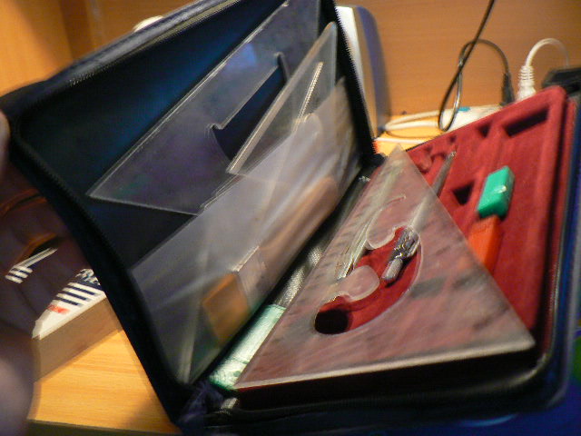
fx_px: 604
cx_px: 290
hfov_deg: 51.4
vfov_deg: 39.7
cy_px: 218
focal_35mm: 36
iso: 200
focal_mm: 6
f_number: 2.8
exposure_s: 1/5
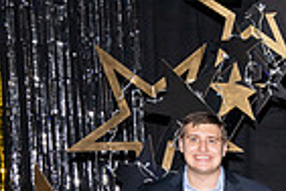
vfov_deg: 13.1
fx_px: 786
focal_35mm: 99
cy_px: 281
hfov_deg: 16.2
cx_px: 560
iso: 320
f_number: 5.6
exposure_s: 1/100
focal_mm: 24
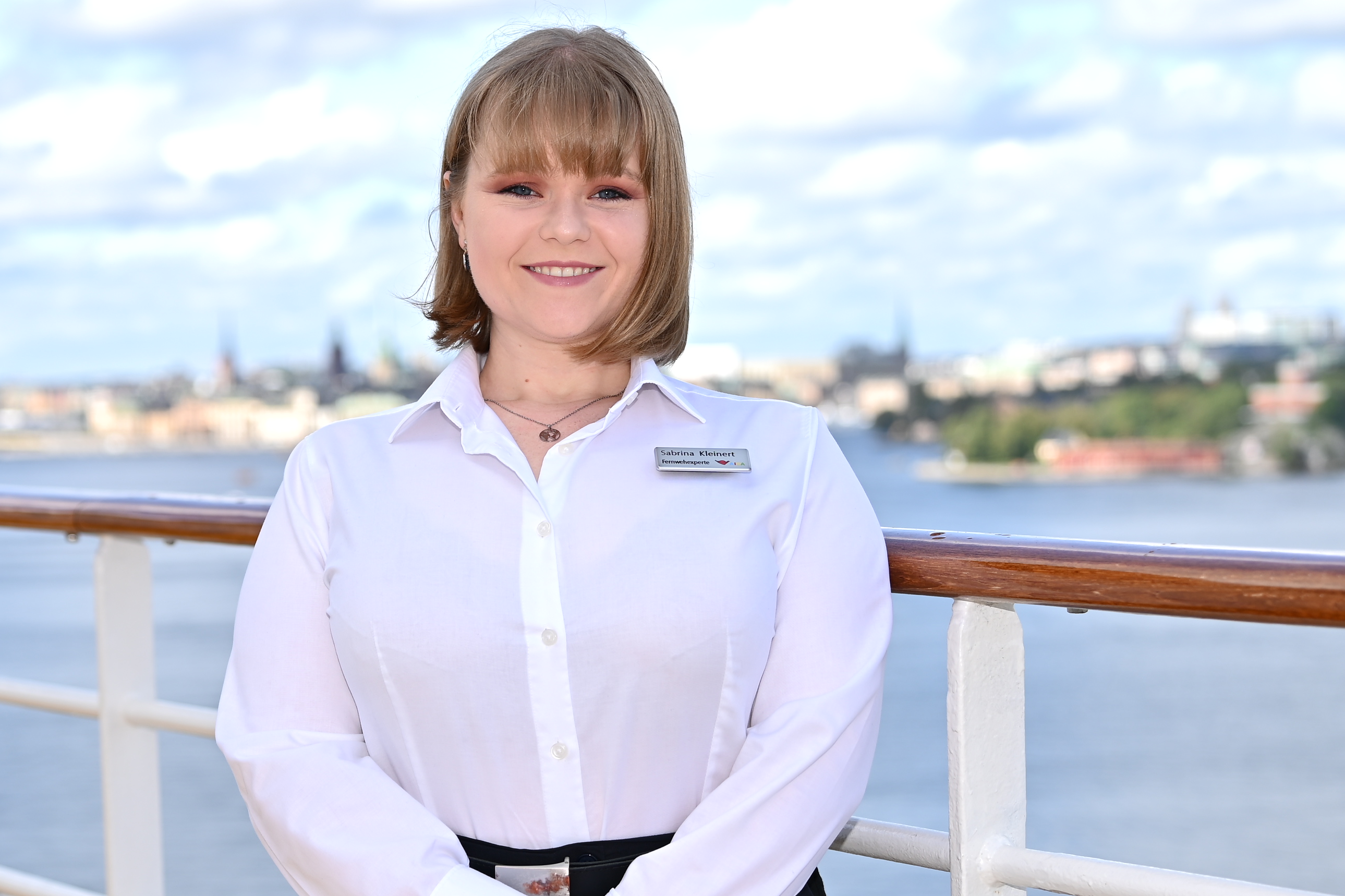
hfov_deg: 25.7
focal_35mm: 79
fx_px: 2951
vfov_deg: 17.3
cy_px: 494
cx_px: 594
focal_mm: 45
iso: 50
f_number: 2.8
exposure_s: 1/640
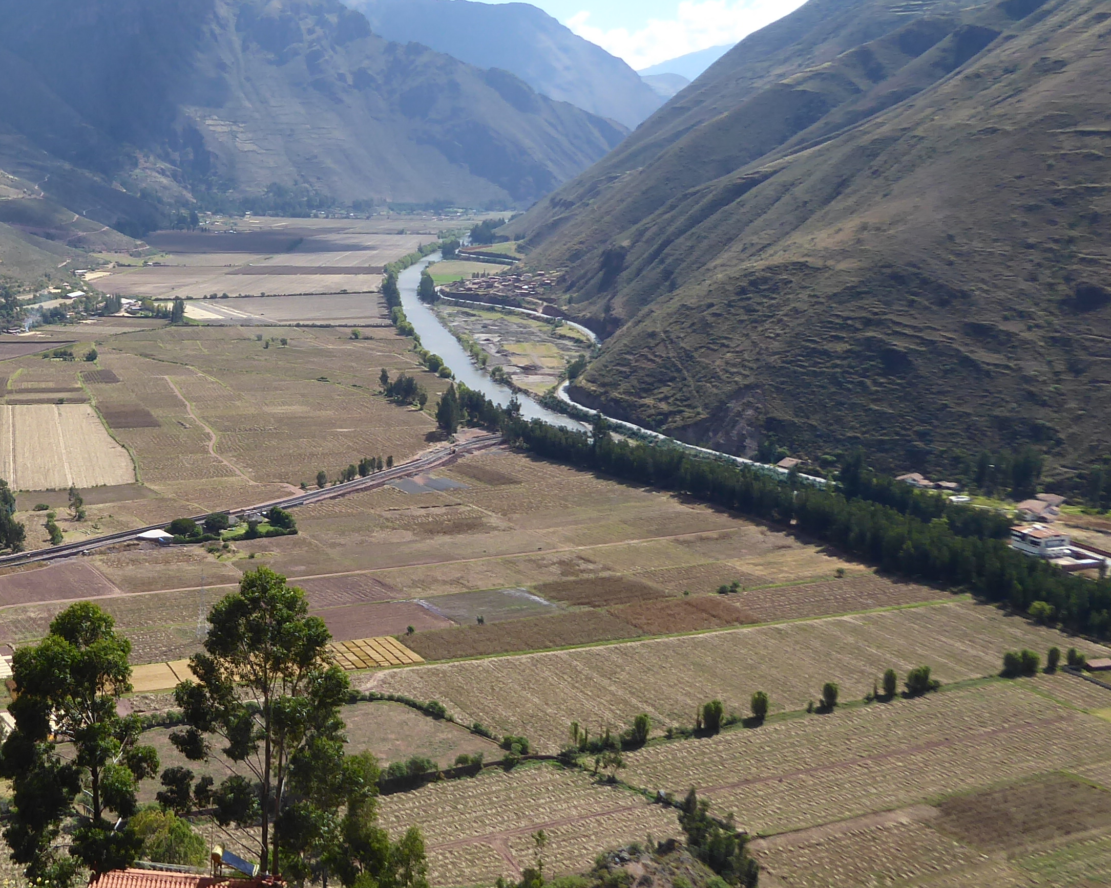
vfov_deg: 33.4
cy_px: 466
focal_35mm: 45
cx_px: 170
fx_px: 1480
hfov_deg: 39.0
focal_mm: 4.3
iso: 80
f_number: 3.3
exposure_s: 1/640
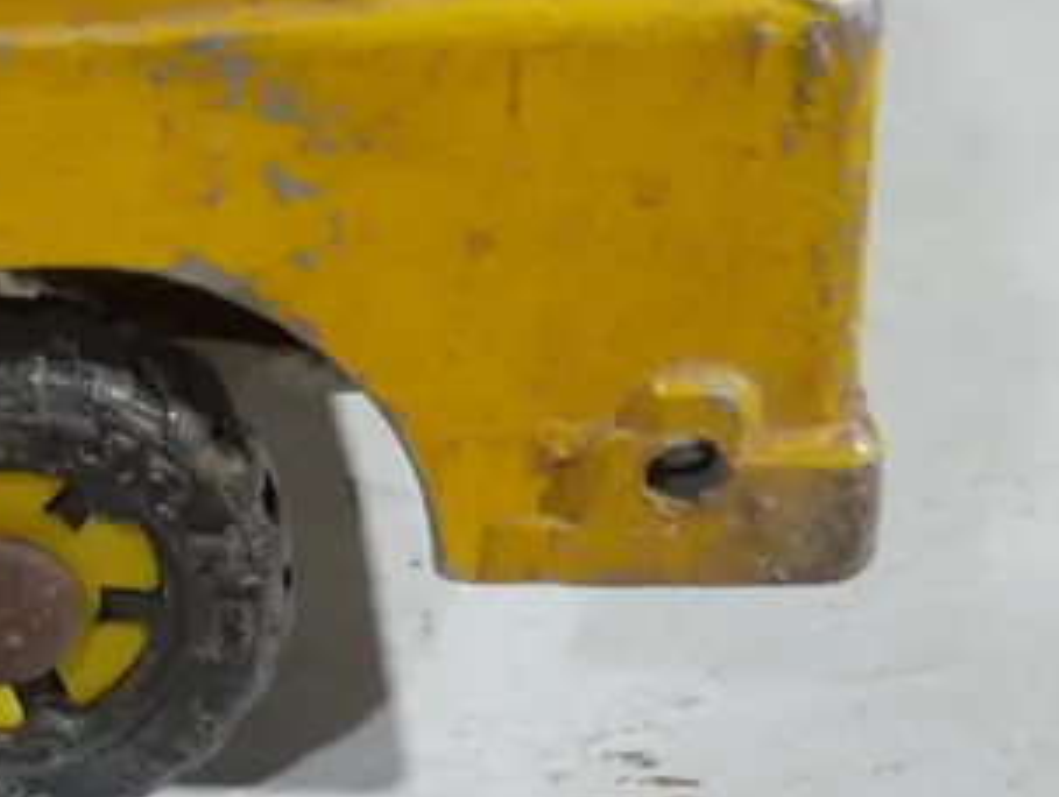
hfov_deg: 16.6
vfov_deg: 13.6
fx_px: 3308
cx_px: -503
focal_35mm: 108
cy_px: 105
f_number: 3.6
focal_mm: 16
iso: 800
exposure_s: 1/60
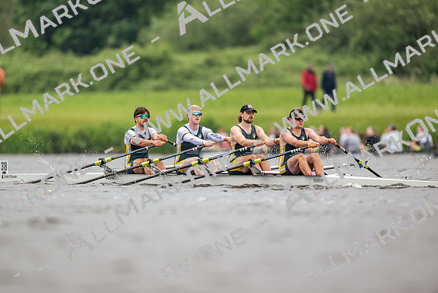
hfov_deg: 3.4
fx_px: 7301
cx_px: 219
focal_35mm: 600
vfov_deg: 2.3
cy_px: 146
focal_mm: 600
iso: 800
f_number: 4
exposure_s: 1/2000
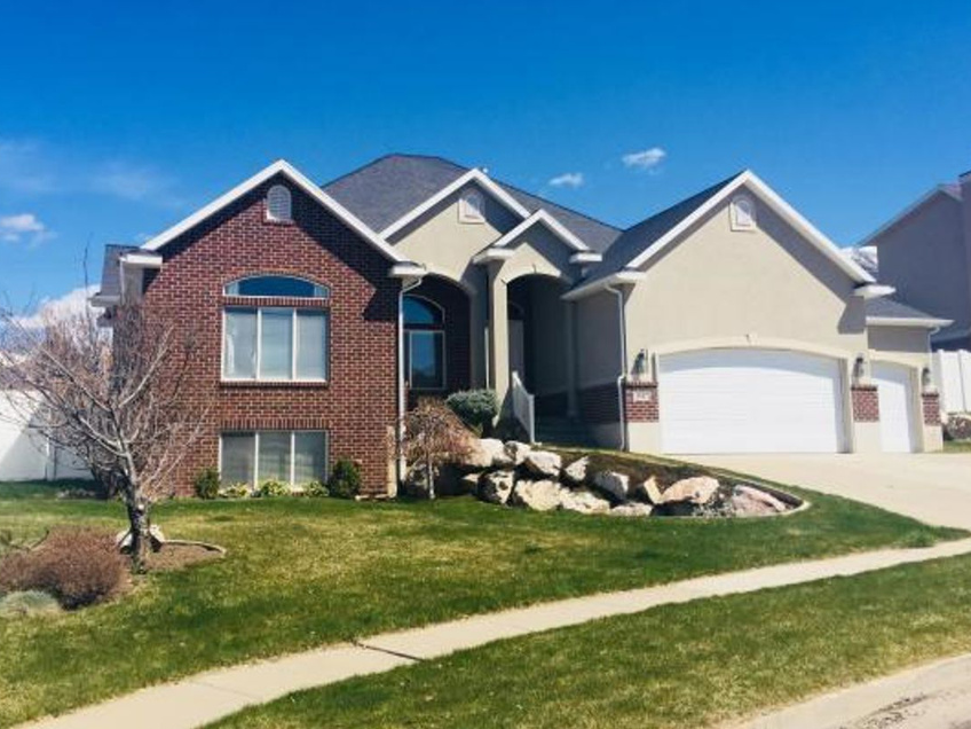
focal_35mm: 35
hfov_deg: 52.6
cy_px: 320
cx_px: 468
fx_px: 982
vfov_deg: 40.6
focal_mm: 4.15
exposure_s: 1/2639
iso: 32
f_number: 2.2
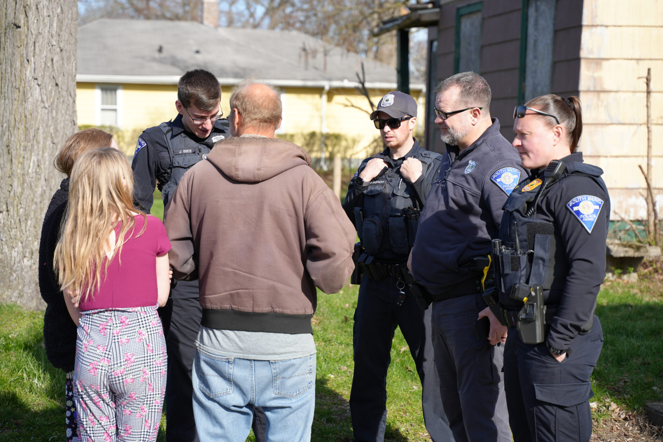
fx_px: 1381
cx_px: 332
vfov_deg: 18.2
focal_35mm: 75
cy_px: 221
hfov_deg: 27.0
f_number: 4.5
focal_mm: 75
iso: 100
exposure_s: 1/500
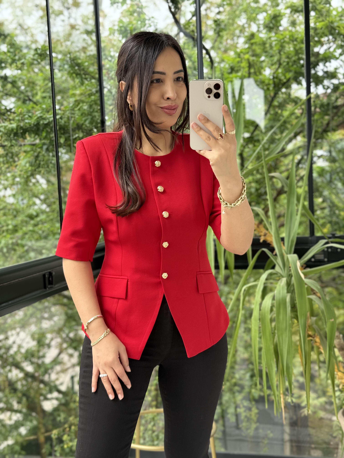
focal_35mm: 48
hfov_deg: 30.3
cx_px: 172
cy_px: 229
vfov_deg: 39.7
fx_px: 636
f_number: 1.78
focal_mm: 6.76
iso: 100
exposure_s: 1/242
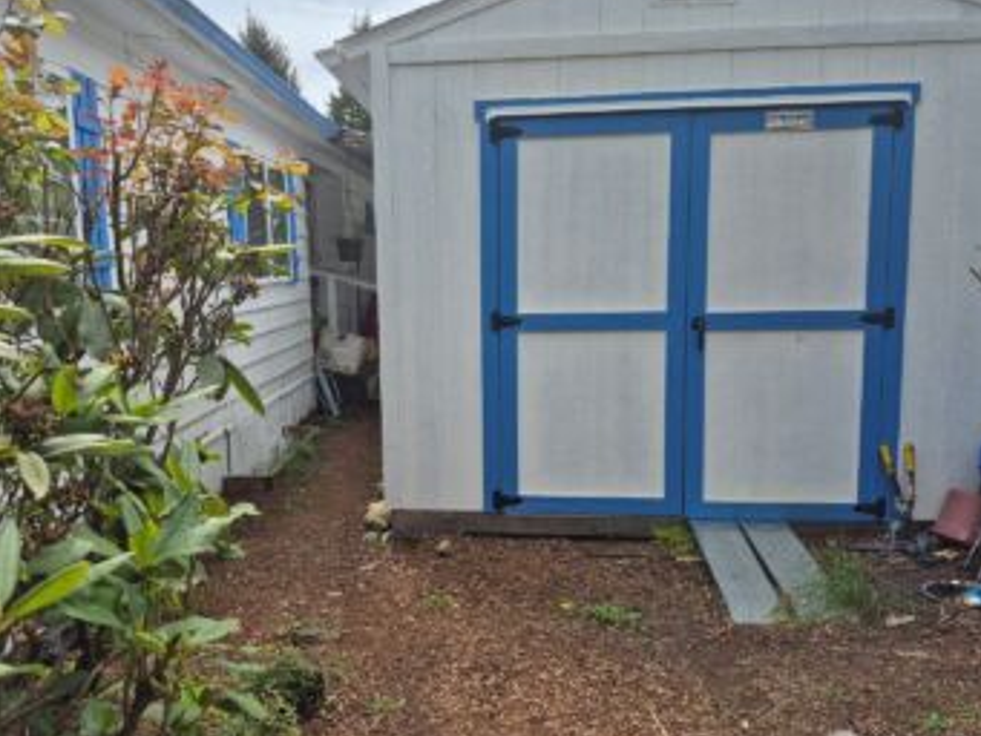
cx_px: 434
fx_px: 765
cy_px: 348
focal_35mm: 27
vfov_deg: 51.4
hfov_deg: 65.1
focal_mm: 5.4
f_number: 1.8
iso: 25
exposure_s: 1/1328
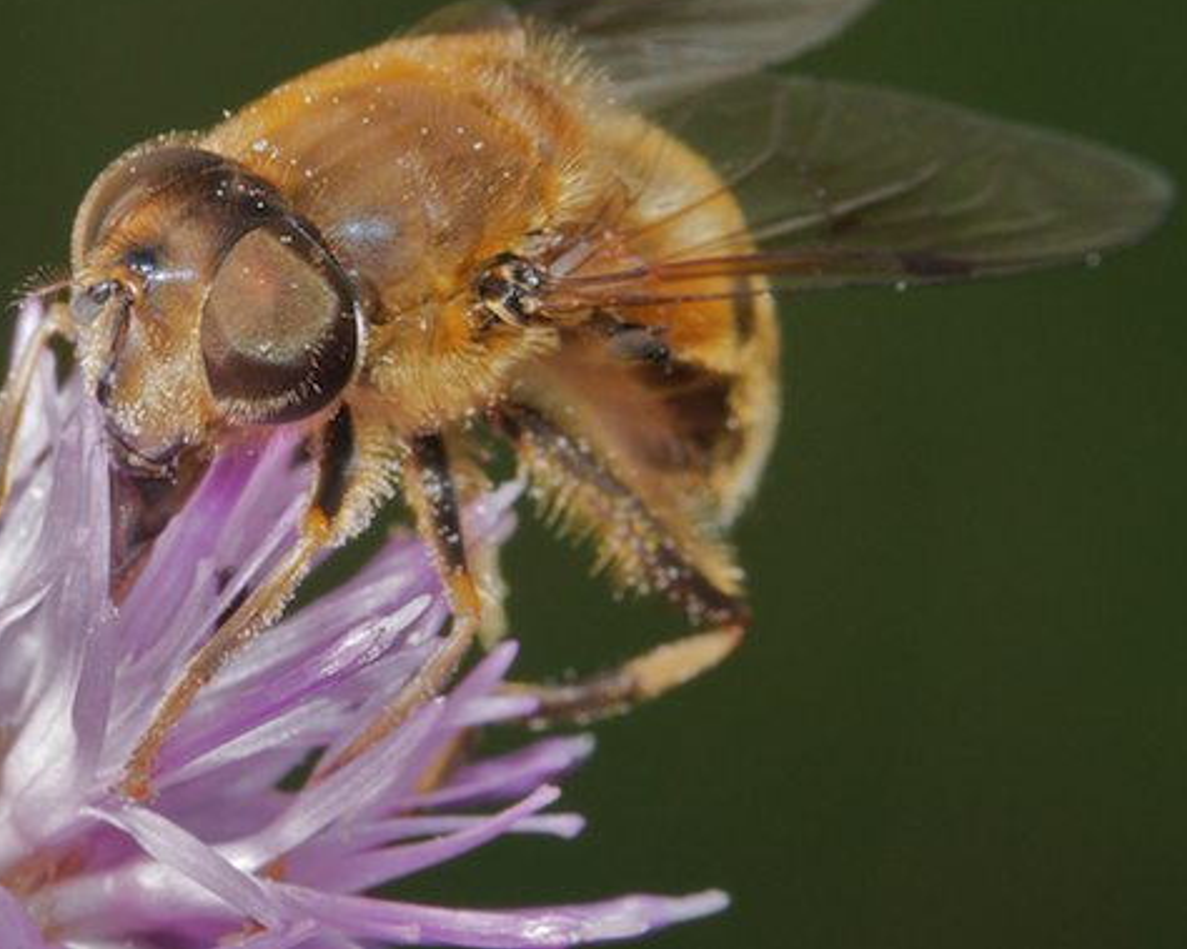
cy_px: 418
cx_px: 441
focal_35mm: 190
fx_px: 6673
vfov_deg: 8.1
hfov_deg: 10.2
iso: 400
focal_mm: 100
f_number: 16
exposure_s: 1/200
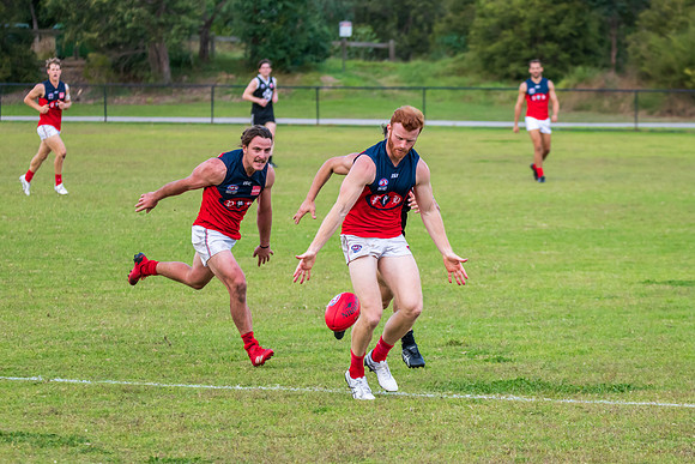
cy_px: 264
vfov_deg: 6.5
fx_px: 4081
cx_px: 429
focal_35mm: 211
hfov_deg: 9.7
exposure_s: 1/1250
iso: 1000
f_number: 5.6
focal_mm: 150
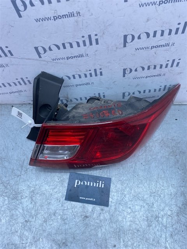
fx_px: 187
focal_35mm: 26
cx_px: 94
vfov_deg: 67.3
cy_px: 124
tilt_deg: -64.0
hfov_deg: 53.1
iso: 32
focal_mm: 4.25
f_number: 1.8
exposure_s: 1/942
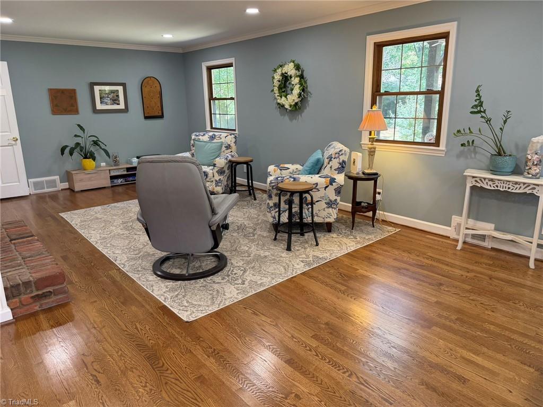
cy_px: 204
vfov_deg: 56.8
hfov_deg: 71.6
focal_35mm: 24
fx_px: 376
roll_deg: +1.4
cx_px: 272
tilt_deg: -14.6
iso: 250
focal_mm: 6.76
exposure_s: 1/120
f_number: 1.78
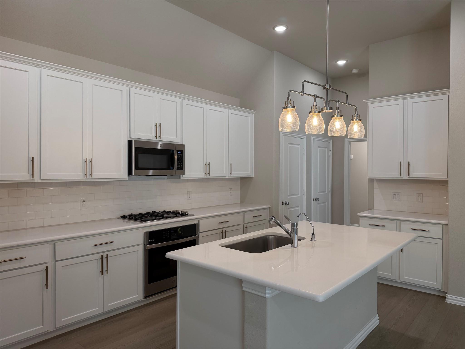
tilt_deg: -0.8
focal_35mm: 24
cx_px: 232
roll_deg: +0.1
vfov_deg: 56.8
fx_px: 322
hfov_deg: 71.6
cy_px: 174
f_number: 1.78
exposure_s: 1/217
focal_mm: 6.76
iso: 160
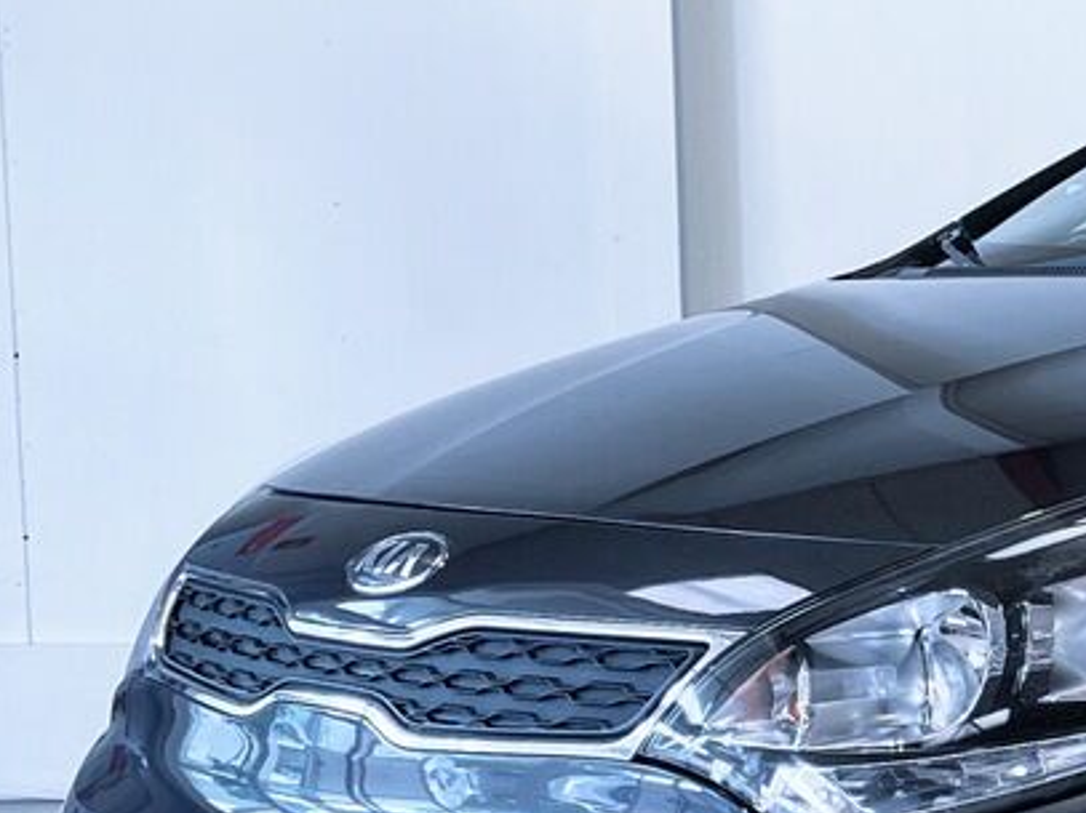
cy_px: 693
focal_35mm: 109
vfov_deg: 13.5
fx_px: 3419
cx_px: 1530
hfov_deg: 16.7
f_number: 1.6
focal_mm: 4.2
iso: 80
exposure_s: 1/100
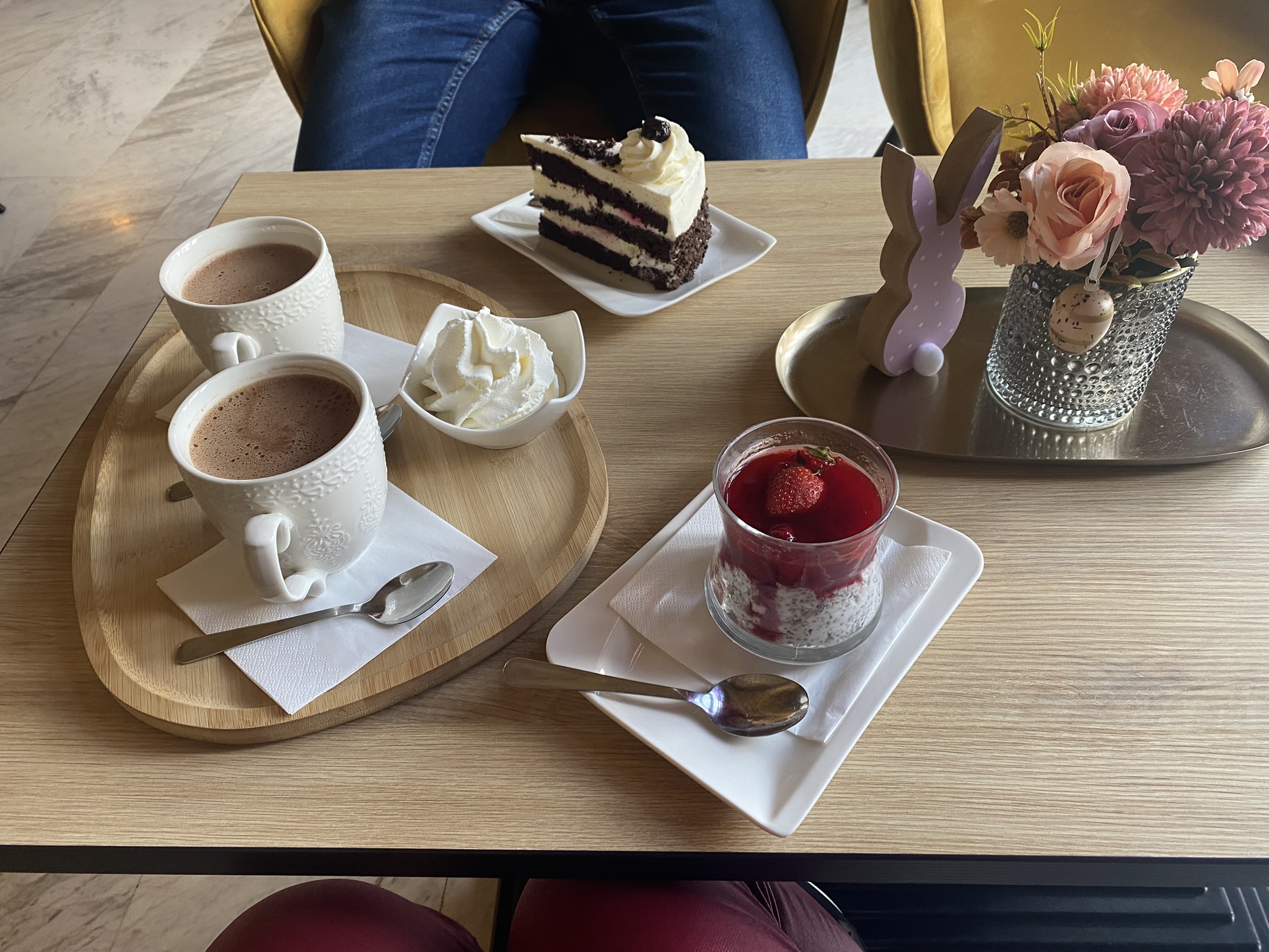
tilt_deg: -45.7
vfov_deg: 53.1
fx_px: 953
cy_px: 476
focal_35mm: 26
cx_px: 634
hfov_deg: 67.3
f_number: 1.8
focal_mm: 4.25
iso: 64
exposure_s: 1/50
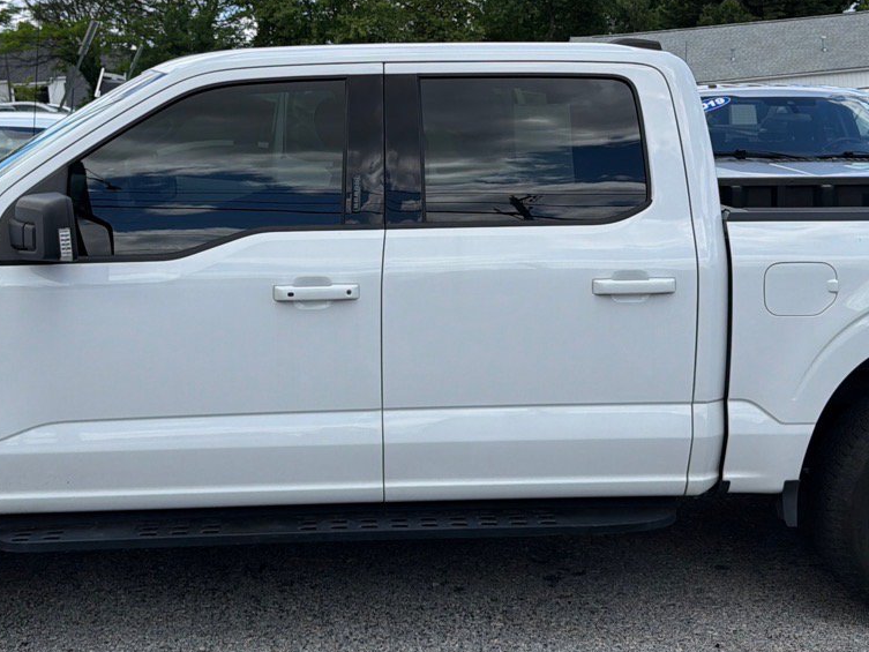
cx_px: 407
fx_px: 1281
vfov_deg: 28.3
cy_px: 187
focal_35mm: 51
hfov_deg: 37.5
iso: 80
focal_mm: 6.76
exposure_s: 1/3425
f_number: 1.78
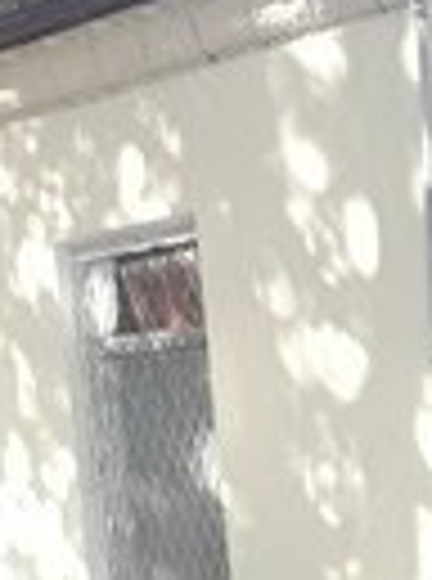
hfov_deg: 13.0
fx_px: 1806
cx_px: 608
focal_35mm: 108
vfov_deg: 16.2
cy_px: 944
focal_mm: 3.7
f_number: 1.9
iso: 64
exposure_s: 1/100
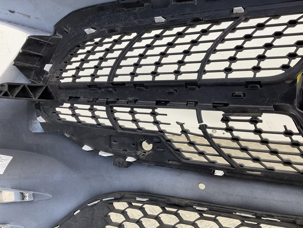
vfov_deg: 48.2
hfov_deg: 61.7
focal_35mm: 29
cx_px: 152
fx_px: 254
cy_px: 114
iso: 50
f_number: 1.8
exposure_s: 1/120
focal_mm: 3
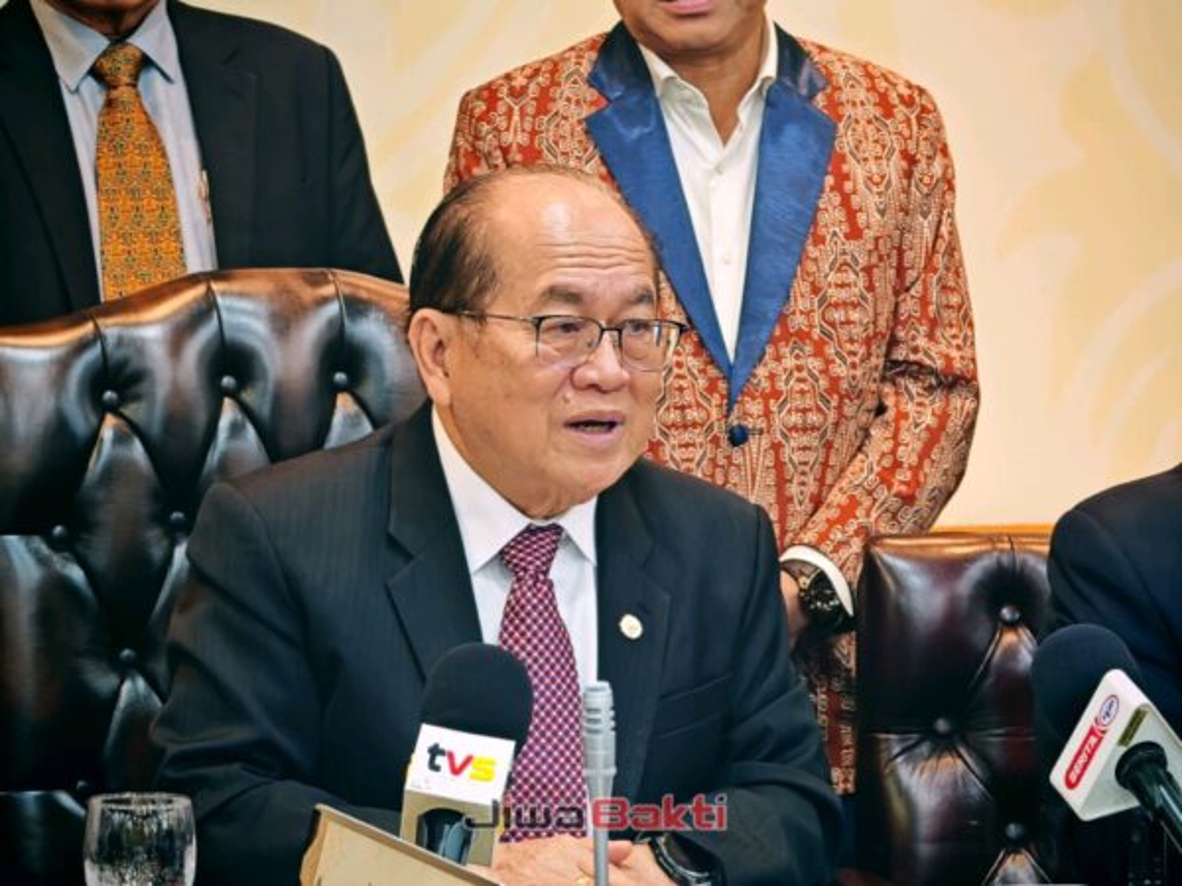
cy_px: 443
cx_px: 591
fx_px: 6488
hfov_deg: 10.4
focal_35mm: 190
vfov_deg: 7.8
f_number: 2.6
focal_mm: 15.38
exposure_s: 1/50
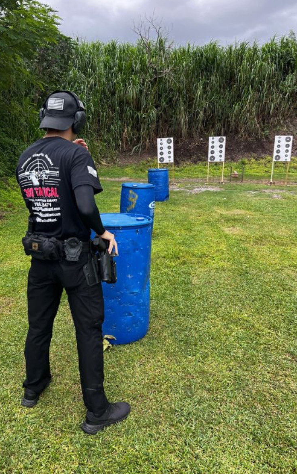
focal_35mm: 28
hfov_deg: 44.5
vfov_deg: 66.5
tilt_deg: -15.6
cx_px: 134
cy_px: 238
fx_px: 363
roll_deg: -0.8
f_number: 1.5
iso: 50
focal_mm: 5.7
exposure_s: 1/723
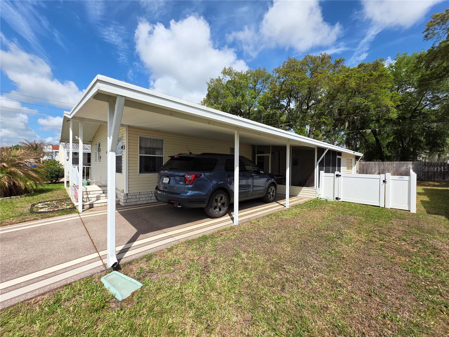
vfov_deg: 89.9
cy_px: 168
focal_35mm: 13
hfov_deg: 106.2
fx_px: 169
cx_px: 224
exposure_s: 1/2151
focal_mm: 2.2
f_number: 1.9
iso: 40
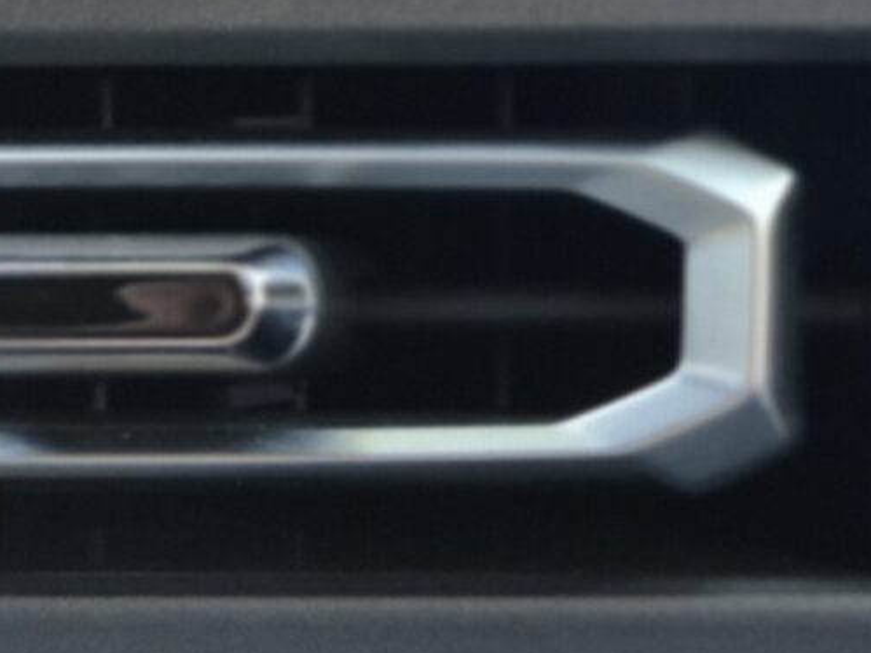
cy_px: -594
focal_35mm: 118
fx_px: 2968
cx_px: 988
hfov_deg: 16.2
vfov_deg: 11.5
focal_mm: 5.4
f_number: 1.8
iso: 100
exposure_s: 1/100
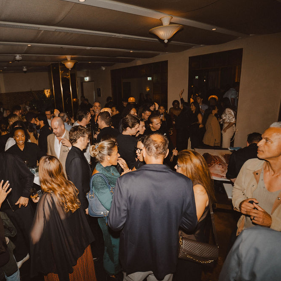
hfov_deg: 70.6
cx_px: 100
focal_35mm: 21
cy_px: 140
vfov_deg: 72.1
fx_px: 193
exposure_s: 1/200
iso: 400
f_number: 2.8
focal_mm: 16
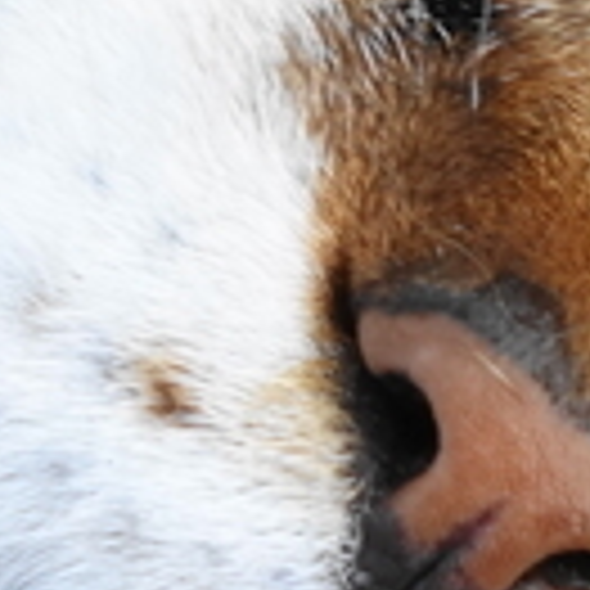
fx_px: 3606
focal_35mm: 187
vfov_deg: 9.4
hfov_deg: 9.1
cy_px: 315
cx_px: 838
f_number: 4
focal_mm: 8.8
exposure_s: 1/100
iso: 125
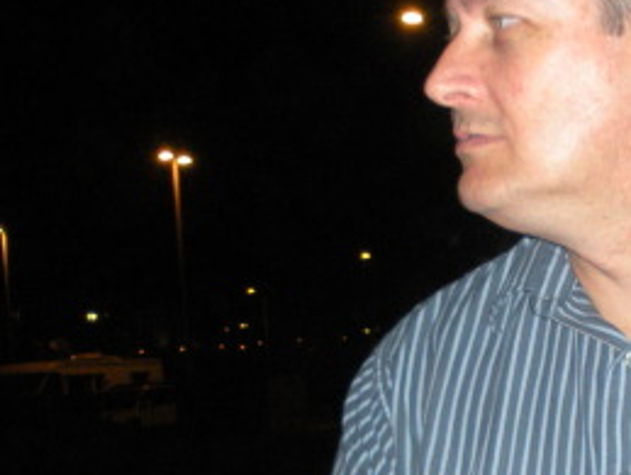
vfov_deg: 13.3
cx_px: 721
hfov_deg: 17.0
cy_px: 385
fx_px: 2026
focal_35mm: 111
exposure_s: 1/60
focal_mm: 6.3
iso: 241
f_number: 3.5
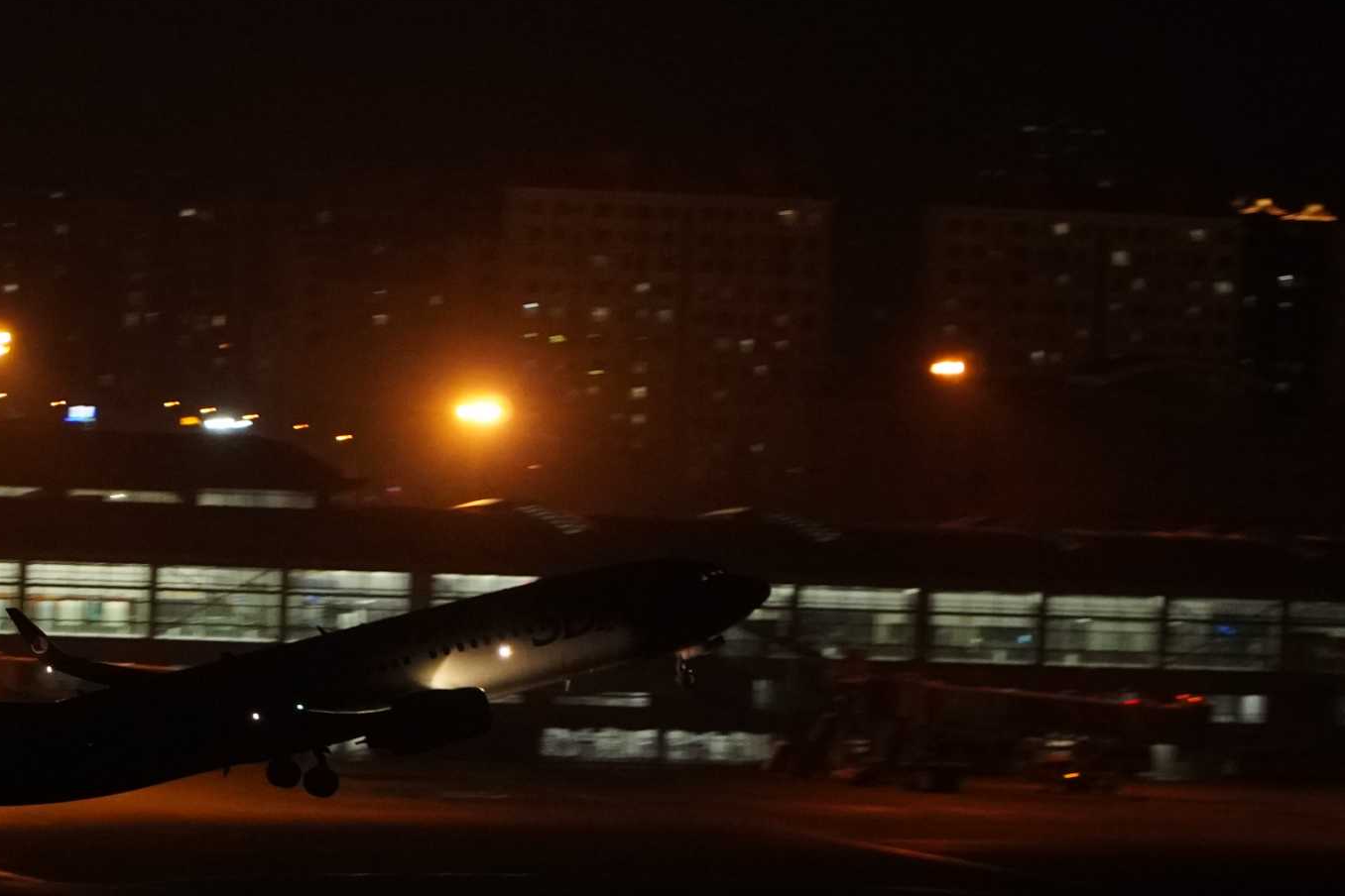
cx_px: 106
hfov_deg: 6.8
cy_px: 535
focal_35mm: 302
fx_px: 11281
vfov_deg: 4.6
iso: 3200
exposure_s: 1/160
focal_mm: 105
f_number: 4
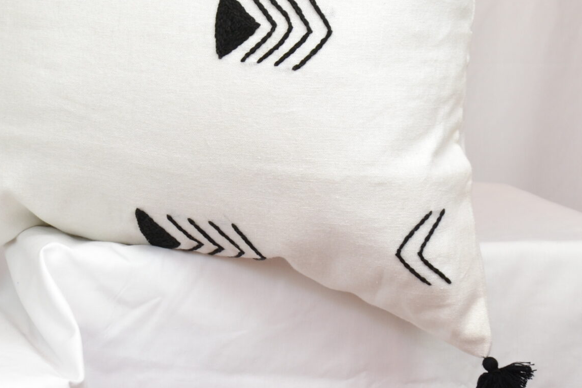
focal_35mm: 117
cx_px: 86
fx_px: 1893
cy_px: 5
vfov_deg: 11.6
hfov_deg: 17.3
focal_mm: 35
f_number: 6.3
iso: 400
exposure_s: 1/50
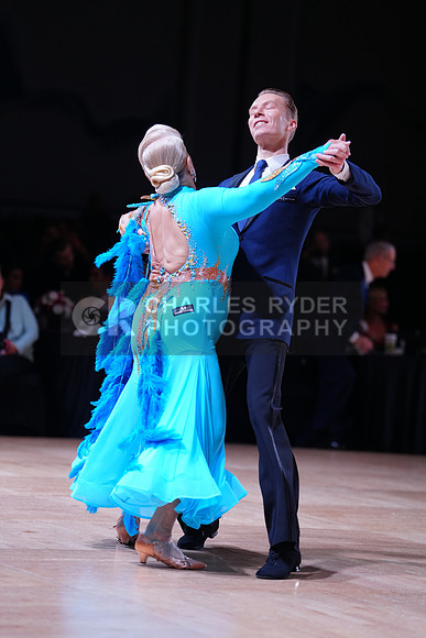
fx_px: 2430
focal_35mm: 137
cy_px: 319
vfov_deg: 15.0
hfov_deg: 10.0
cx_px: 213
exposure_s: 1/500
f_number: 2.8
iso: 800
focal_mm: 137
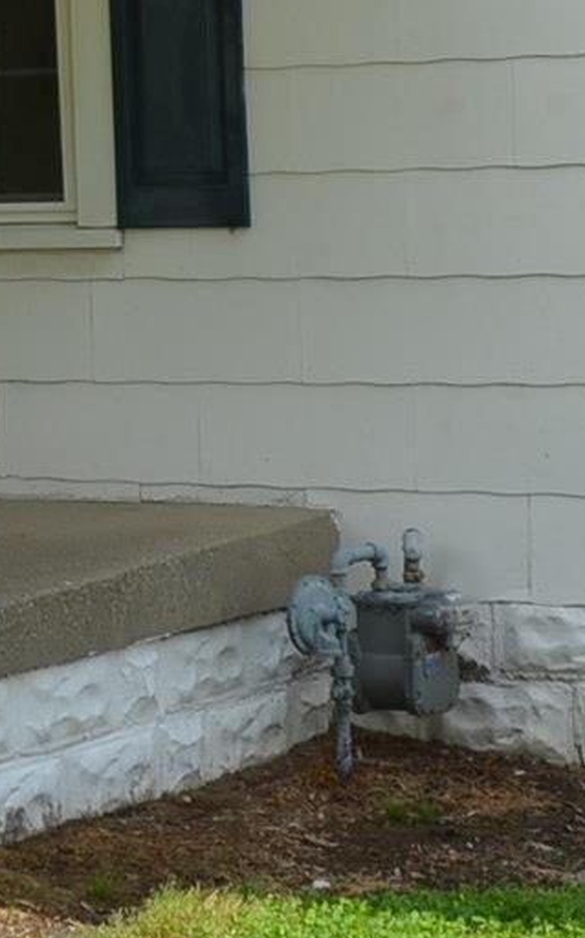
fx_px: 4136
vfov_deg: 12.6
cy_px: -184
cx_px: -374
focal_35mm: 162
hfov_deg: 7.9
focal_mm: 22
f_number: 8
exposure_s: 1/250
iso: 100
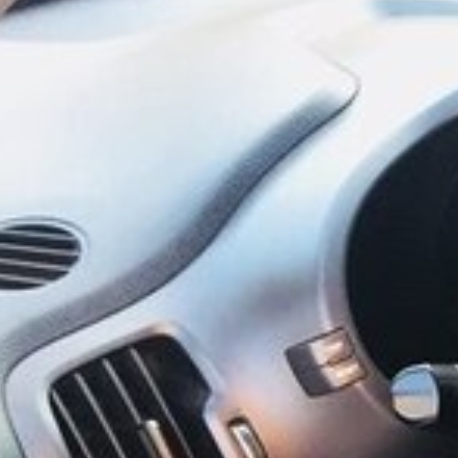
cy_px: 531
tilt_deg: -30.4
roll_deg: +0.4
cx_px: 969
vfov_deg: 14.7
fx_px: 1721
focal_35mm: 115
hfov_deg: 12.8
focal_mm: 4.15
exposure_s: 1/33
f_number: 2.2
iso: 125
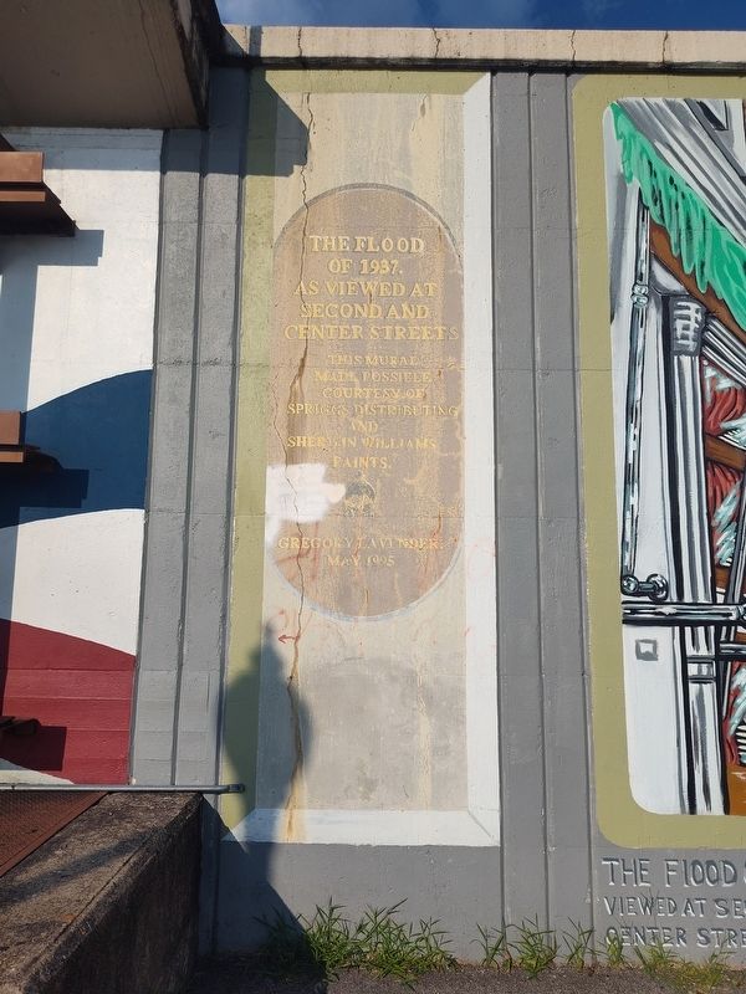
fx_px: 661
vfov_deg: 73.9
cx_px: 373
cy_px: 497
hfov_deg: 58.9
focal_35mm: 23
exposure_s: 1/2567
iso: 100
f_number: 1.8
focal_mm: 5.56
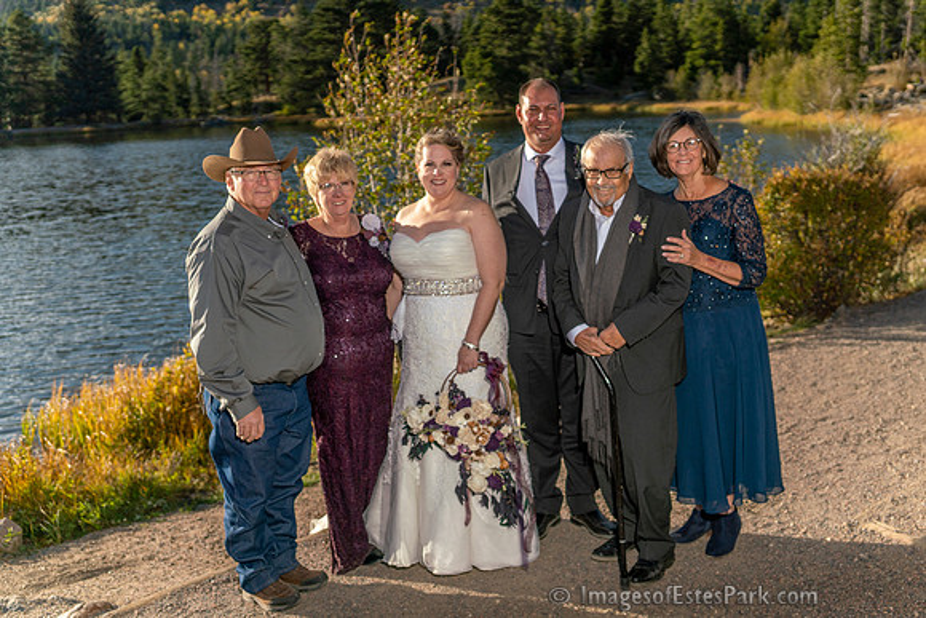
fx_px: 900
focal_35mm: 35
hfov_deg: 54.4
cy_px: 309
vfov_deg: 37.9
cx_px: 463
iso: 250
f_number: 2.8
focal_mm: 35
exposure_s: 1/4000
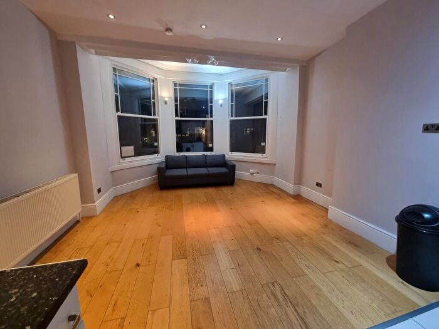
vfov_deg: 89.9
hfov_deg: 106.2
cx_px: 220
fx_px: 165
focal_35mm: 13
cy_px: 164
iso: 640
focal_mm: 2.2
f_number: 2.2
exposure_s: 1/33
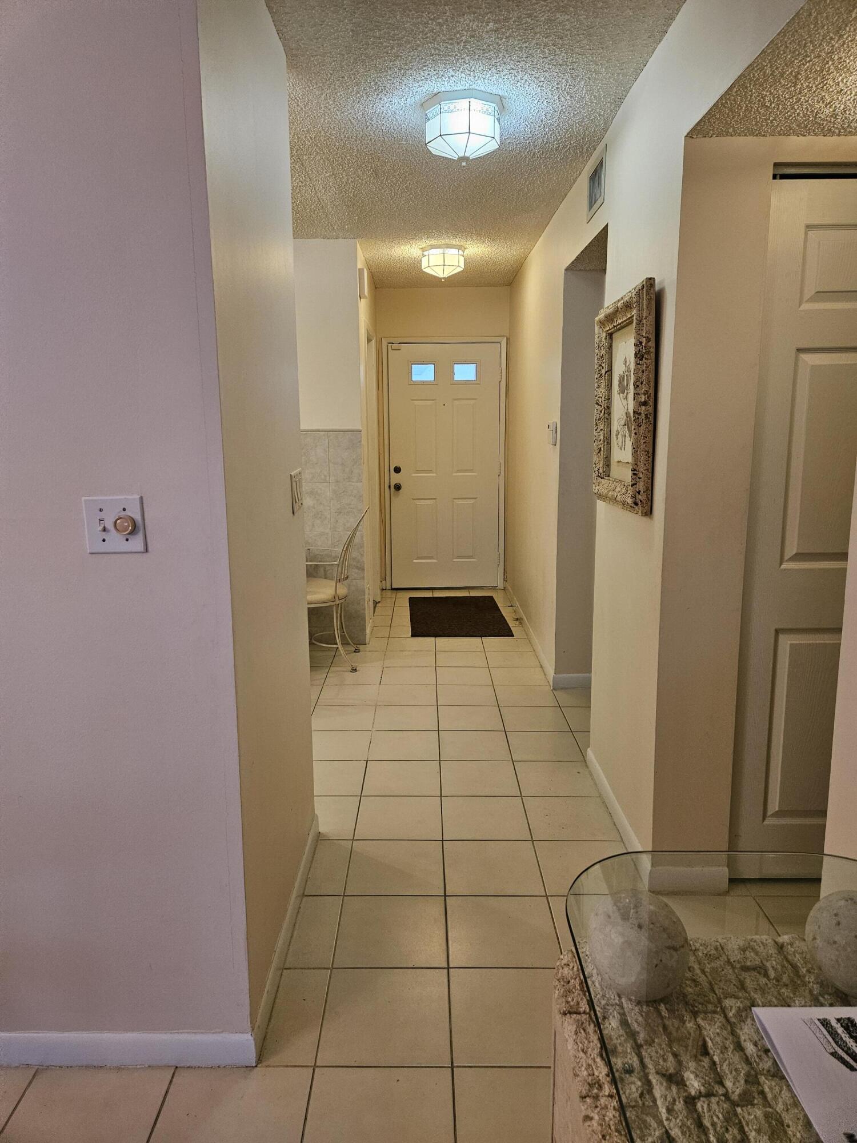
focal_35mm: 23
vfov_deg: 73.9
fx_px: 759
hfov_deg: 58.9
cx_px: 428
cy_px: 572
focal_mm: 5.4
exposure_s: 1/120
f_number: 1.8
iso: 400
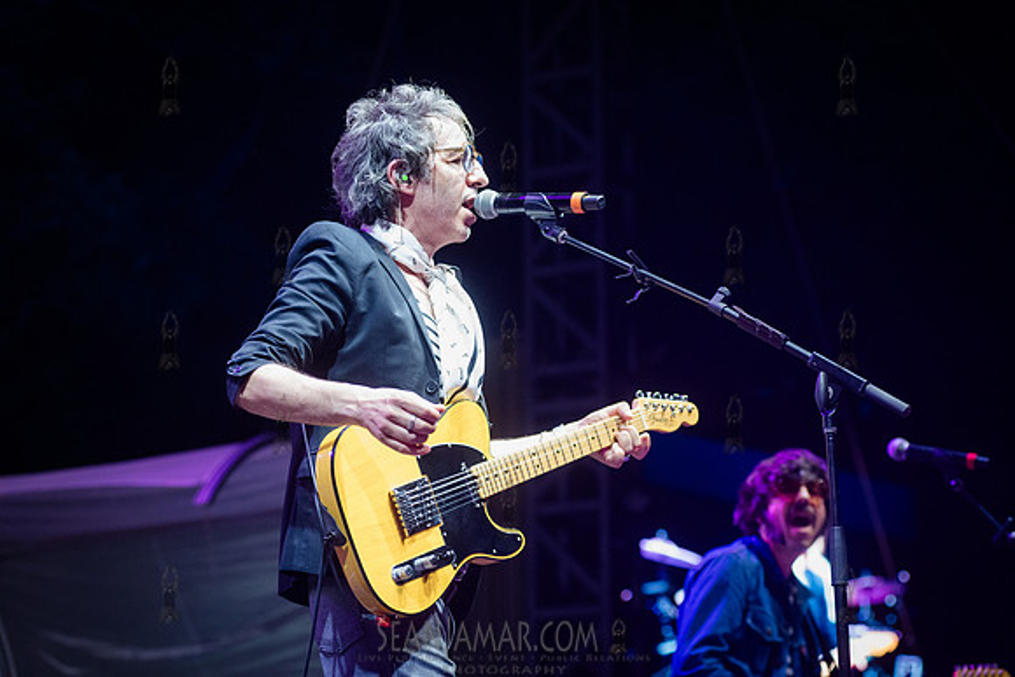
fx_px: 2594
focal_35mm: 92
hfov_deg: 22.1
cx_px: 508
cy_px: 338
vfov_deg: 14.9
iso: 4000
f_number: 4
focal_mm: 92
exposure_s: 1/320
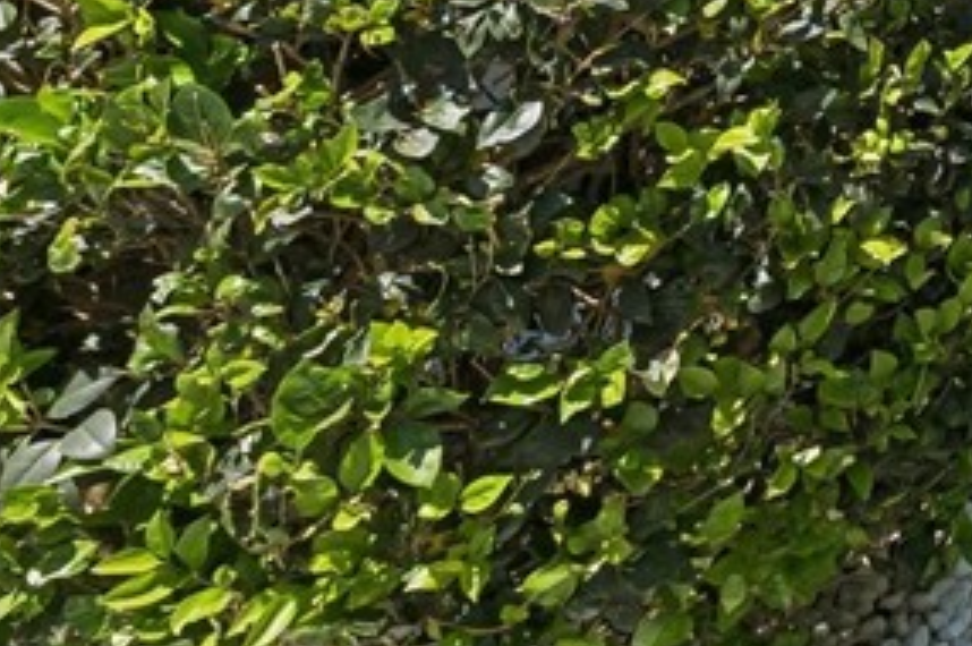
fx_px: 1537
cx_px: 1489
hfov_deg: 25.5
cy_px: -291
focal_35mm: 57
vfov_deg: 20.6
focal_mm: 10
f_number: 7.1
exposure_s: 1/200
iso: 100
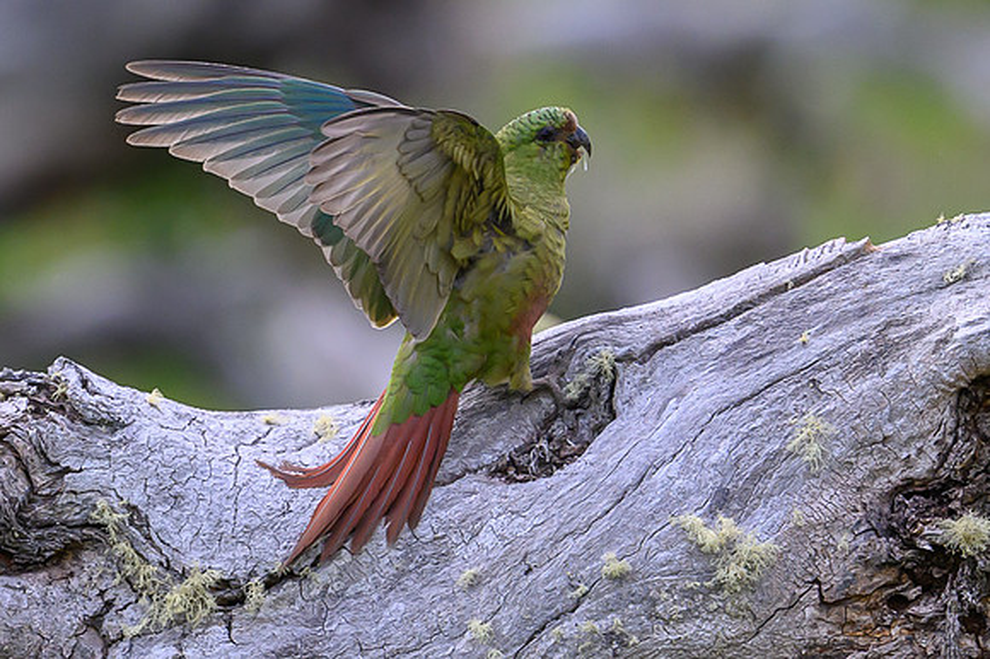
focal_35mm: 937
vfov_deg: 1.5
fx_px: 25754
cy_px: 56
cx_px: 817
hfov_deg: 2.2
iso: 1600
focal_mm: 400
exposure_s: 1/1600
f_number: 4
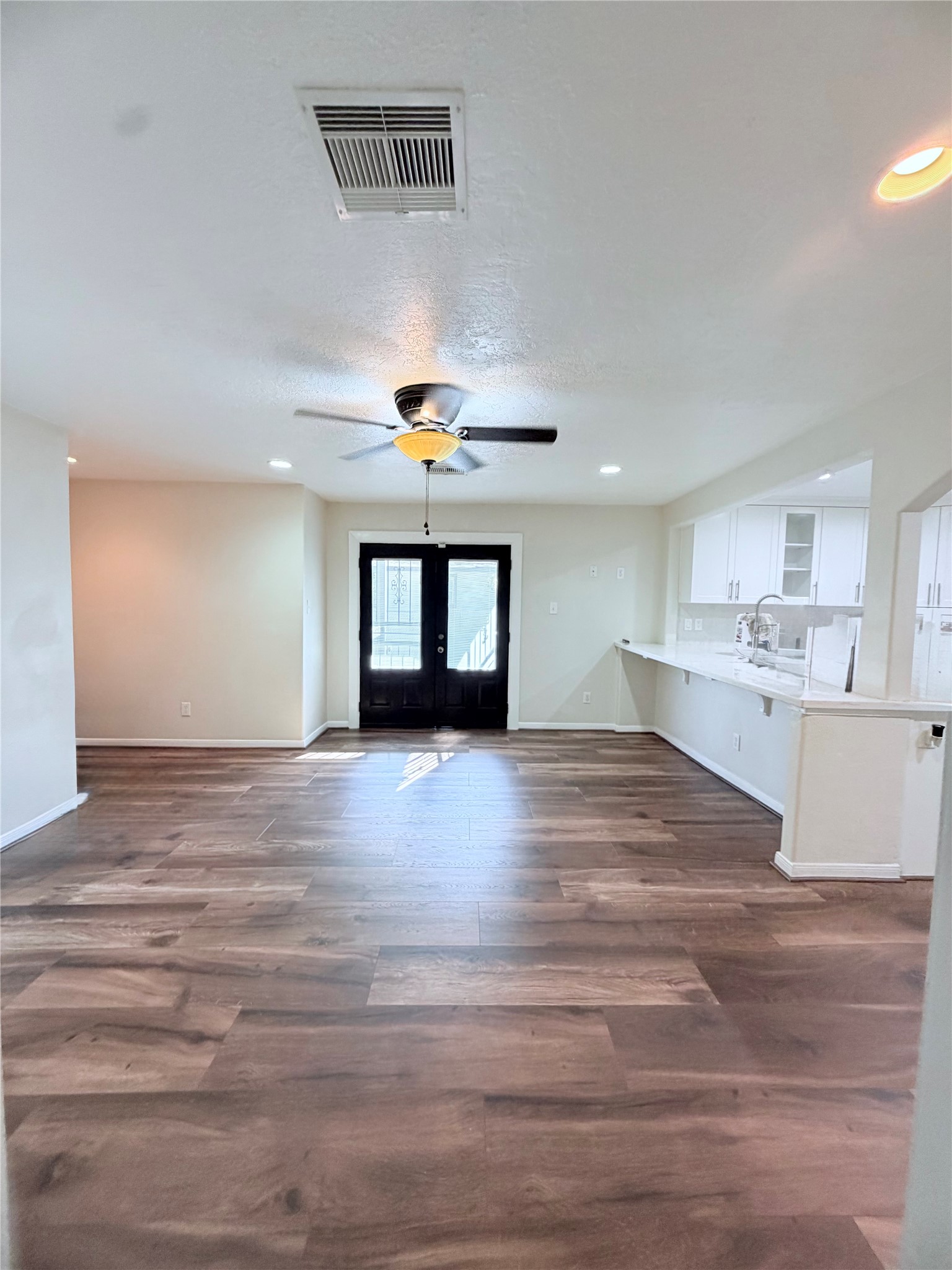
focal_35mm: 14
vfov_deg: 102.1
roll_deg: -2.1
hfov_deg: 85.7
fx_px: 513
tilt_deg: -3.1
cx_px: 476
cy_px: 635
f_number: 2.2
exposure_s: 1/60
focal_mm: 2.22
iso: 200
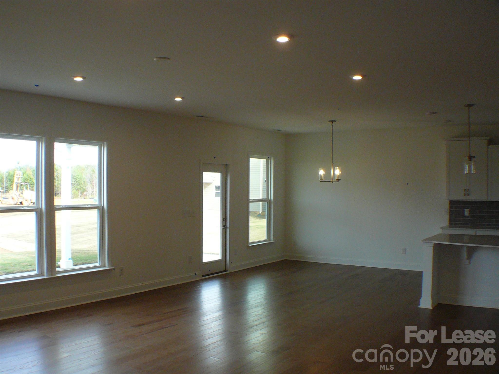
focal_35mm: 47
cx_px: 250
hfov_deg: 40.4
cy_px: 187
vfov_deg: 30.9
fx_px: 678
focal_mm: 7
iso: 200
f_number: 3.3
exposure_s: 1/160
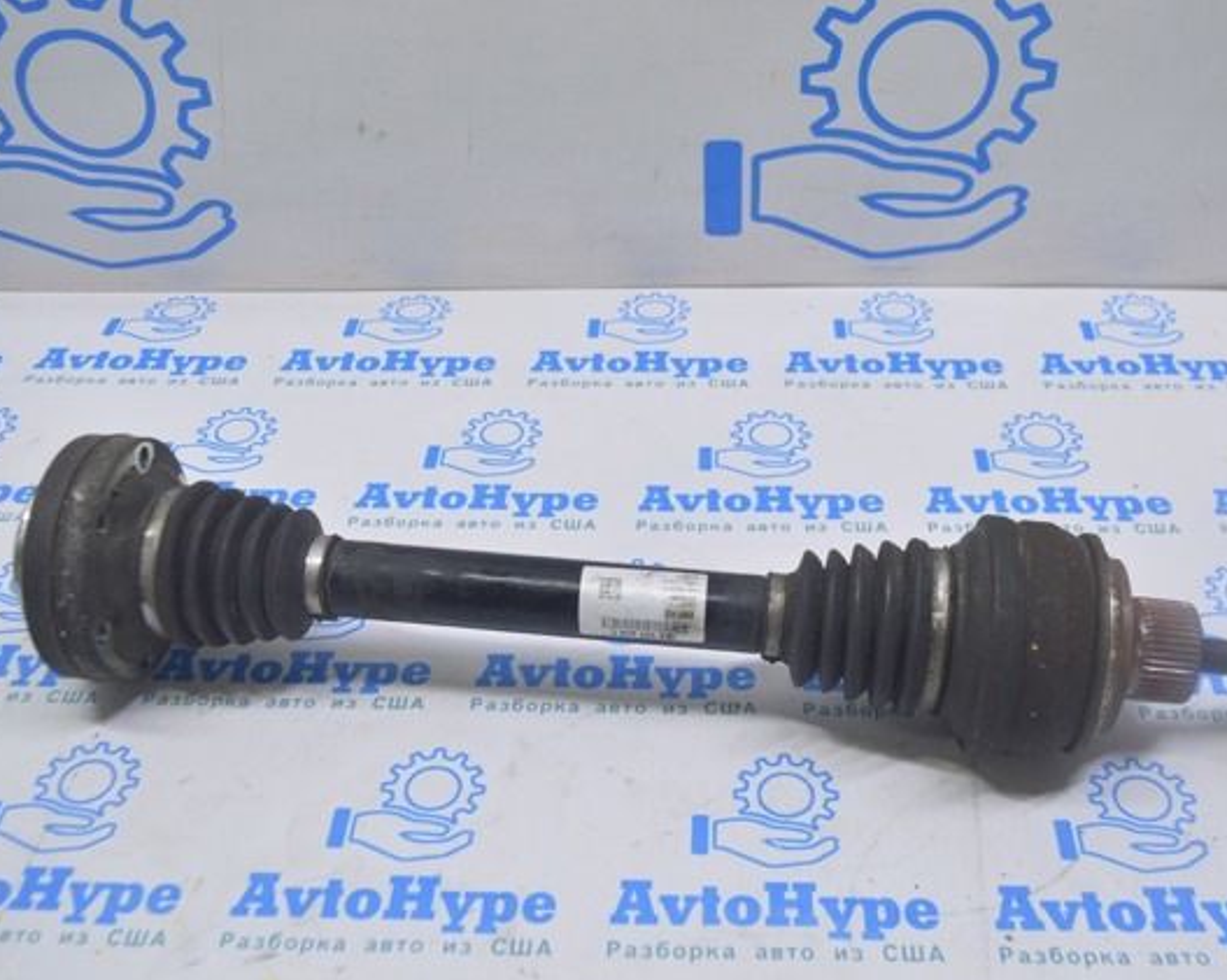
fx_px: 1488
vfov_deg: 36.5
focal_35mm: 41
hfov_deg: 44.8
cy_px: 492
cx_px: 654
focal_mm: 24
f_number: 5.6
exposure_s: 1/25
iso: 400
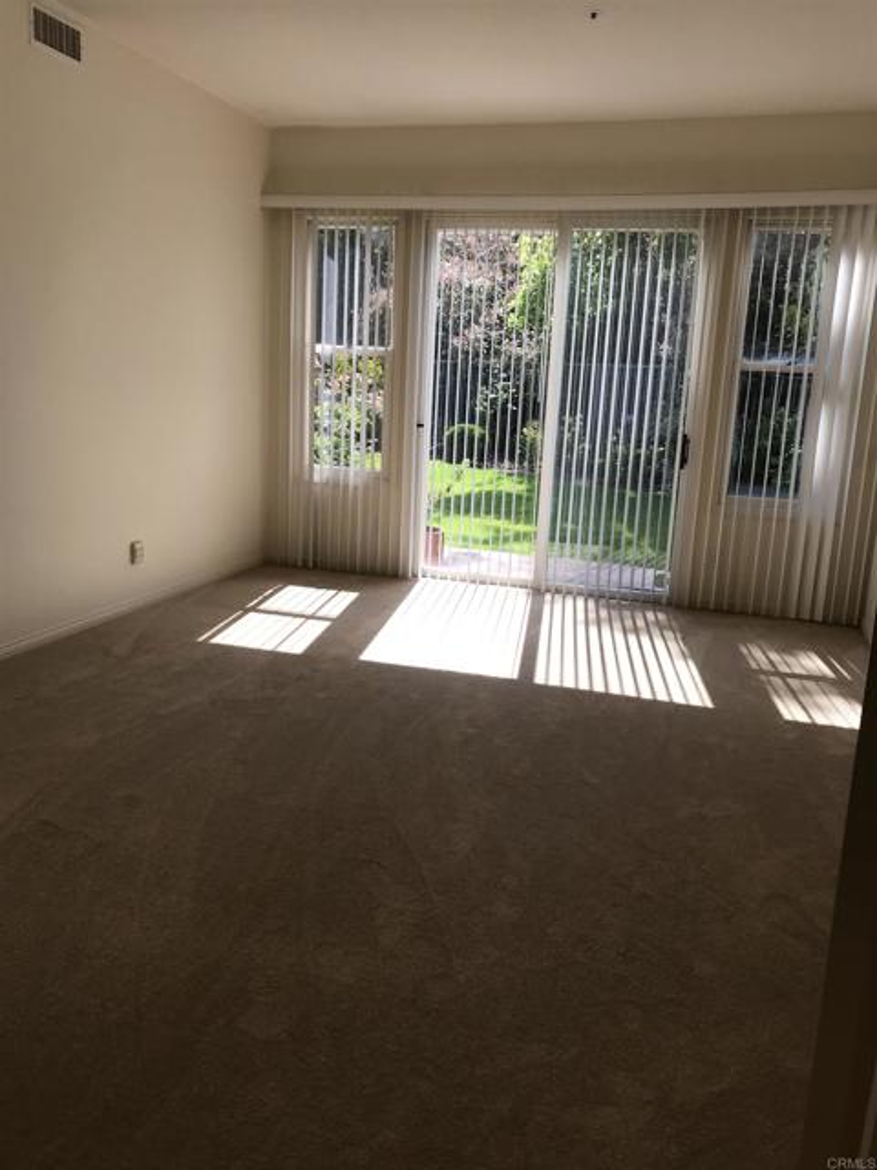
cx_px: 438
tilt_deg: -11.7
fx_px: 946
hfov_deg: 49.7
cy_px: 585
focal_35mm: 28
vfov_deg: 63.4
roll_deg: -2.8
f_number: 1.8
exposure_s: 1/499
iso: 20
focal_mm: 3.99
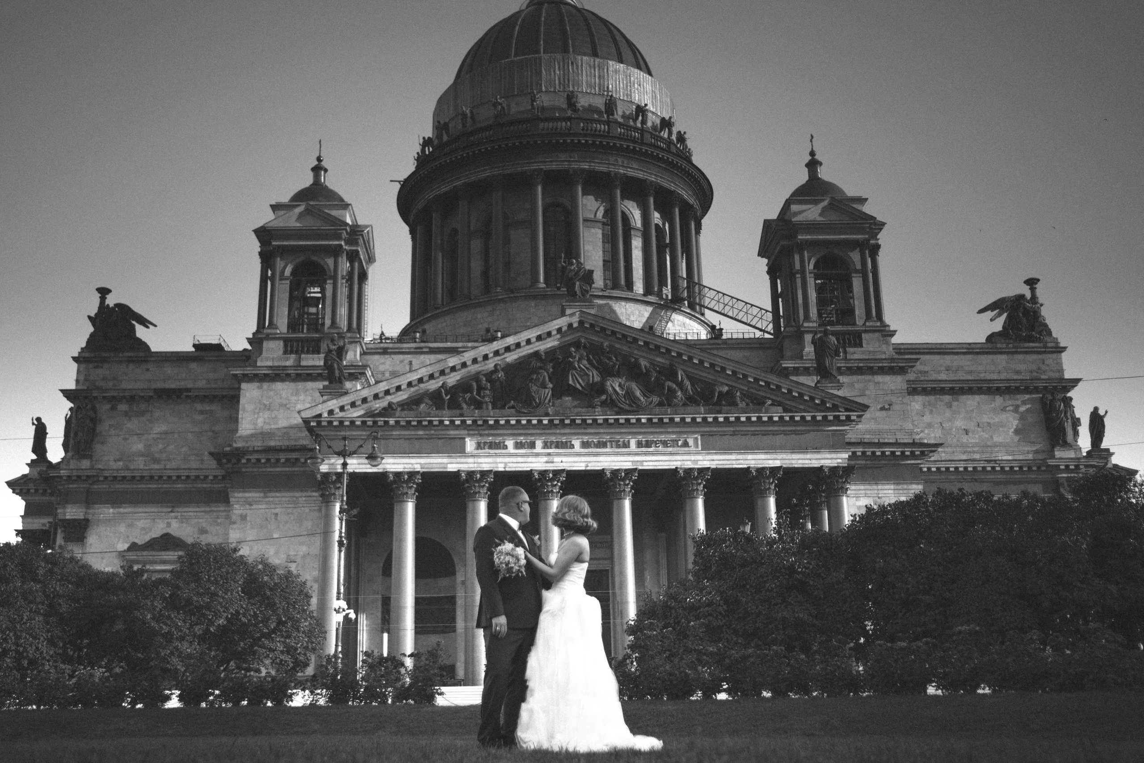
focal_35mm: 38
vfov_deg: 34.9
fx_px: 1213
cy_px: 367
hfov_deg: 50.4
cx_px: 522
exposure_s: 1/2500
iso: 160
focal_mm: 35
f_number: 1.8
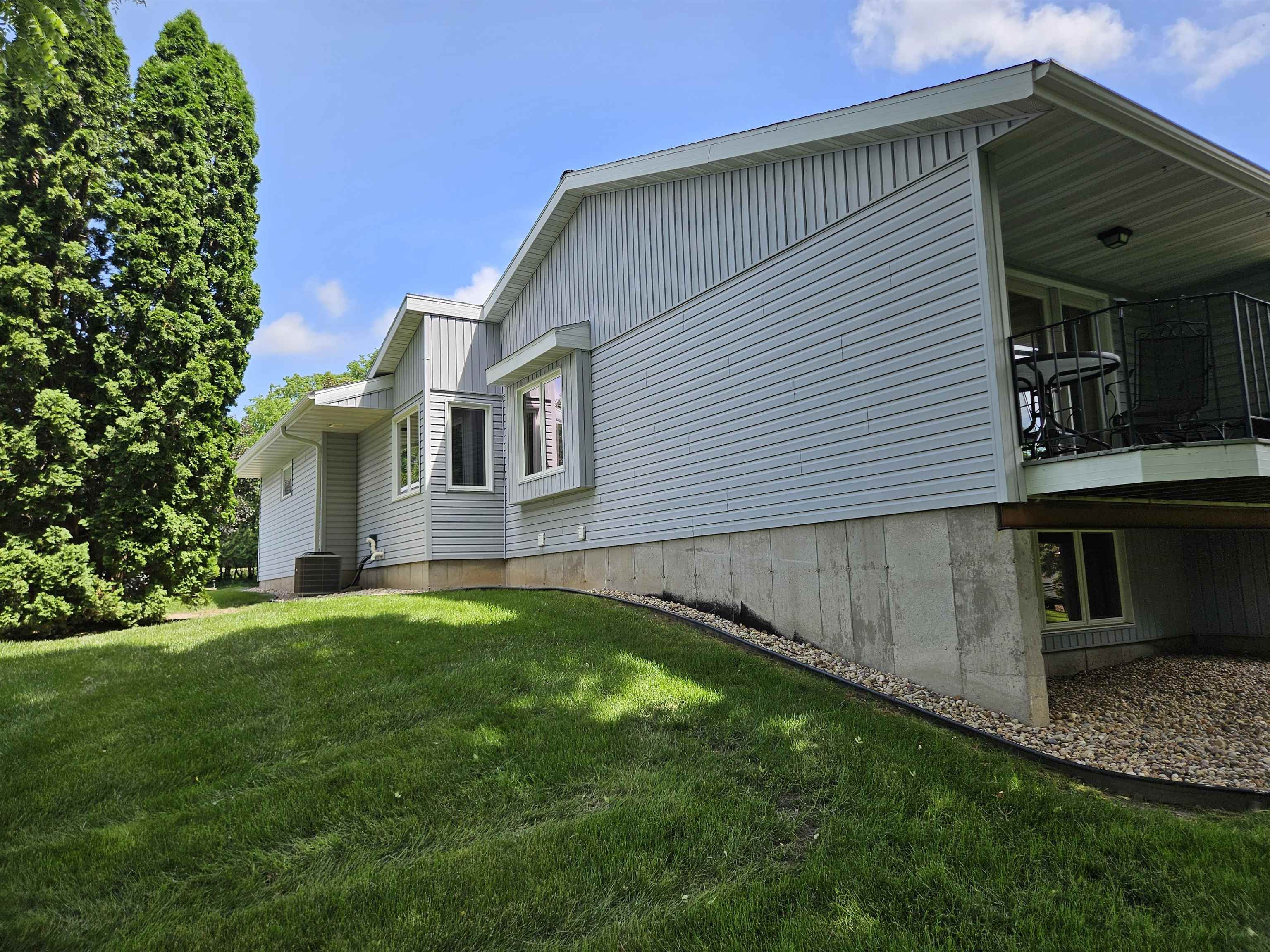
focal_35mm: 23
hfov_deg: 73.9
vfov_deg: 58.9
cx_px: 635
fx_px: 844
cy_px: 476
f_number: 1.8
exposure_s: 1/636
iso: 25
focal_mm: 5.4
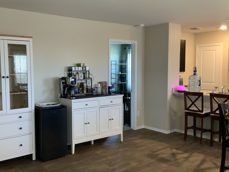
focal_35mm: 37
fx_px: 245
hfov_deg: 49.7
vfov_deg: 38.6
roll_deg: +1.1
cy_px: 87
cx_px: 87
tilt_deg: -4.3
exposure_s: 1/40
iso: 200
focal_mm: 3
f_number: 1.8
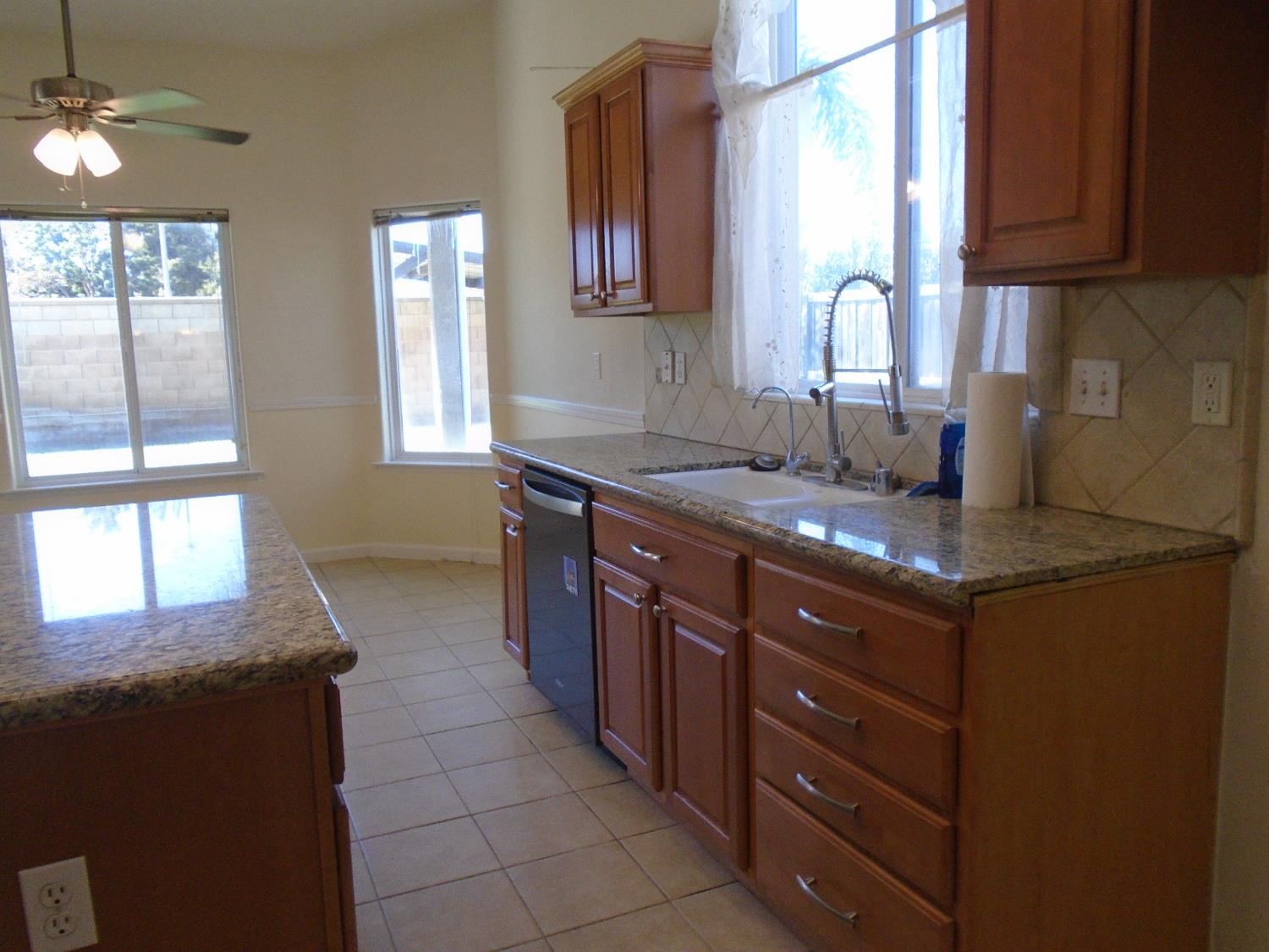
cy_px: 476
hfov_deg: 67.3
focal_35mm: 26
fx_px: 953
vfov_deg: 53.1
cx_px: 634
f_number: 3.2
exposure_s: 1/125
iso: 250
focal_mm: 4.6
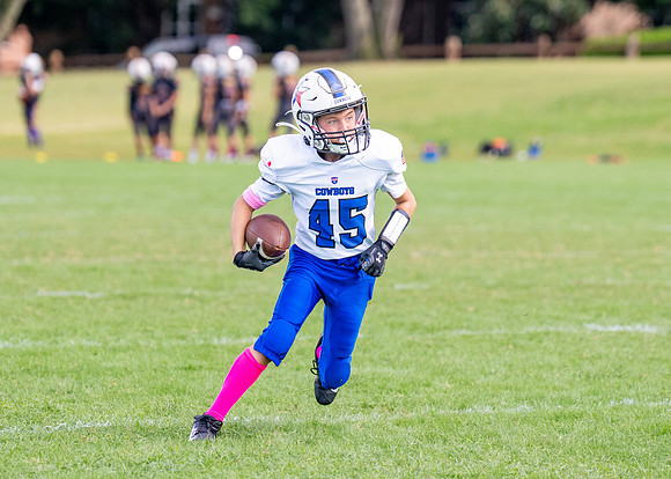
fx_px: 5833
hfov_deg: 6.6
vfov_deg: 4.7
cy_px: 167
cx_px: 314
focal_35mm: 306
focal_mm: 152
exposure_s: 1/2500
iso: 500
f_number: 2.8
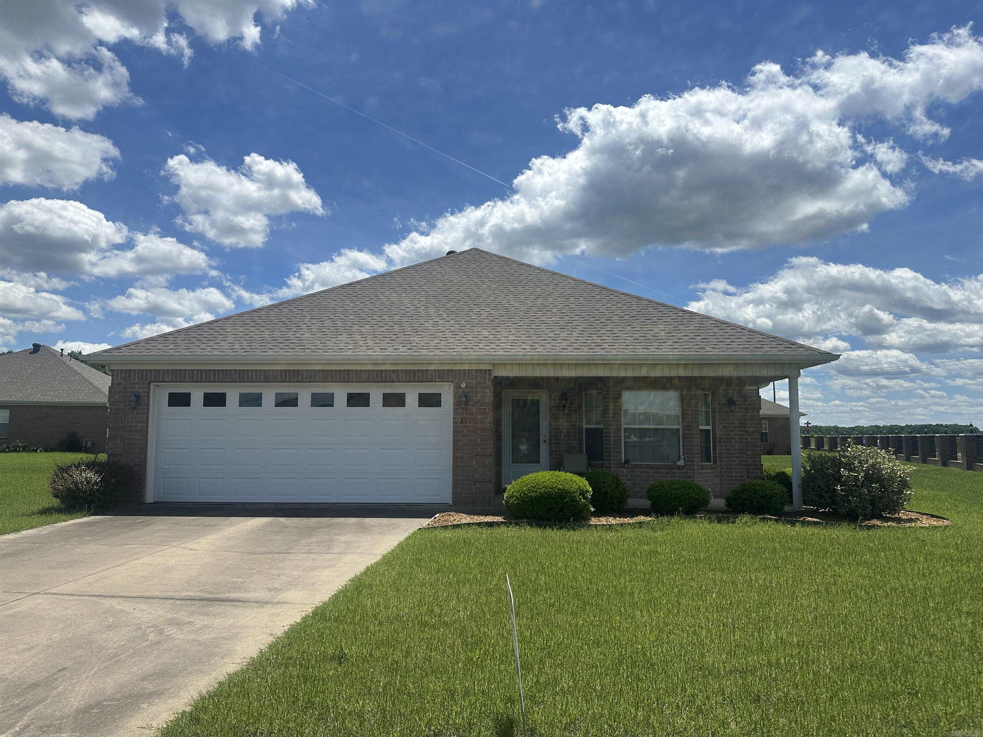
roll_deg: -0.3
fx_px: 682
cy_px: 368
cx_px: 492
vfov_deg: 56.8
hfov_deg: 71.6
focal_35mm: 24
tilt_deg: +6.1
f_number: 1.78
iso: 80
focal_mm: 6.86
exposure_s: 1/8929
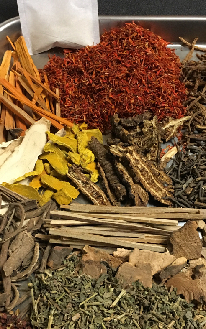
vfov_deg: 39.9
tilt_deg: -70.0
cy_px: 213
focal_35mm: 50
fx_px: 449
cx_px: 115
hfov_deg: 25.8
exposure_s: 1/30
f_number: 2.2
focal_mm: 4.15
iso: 200
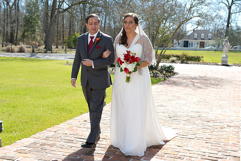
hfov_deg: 38.2
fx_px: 348
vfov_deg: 26.0
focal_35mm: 52
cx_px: 120
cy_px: 80
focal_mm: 52
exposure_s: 1/250
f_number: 5.6
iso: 100
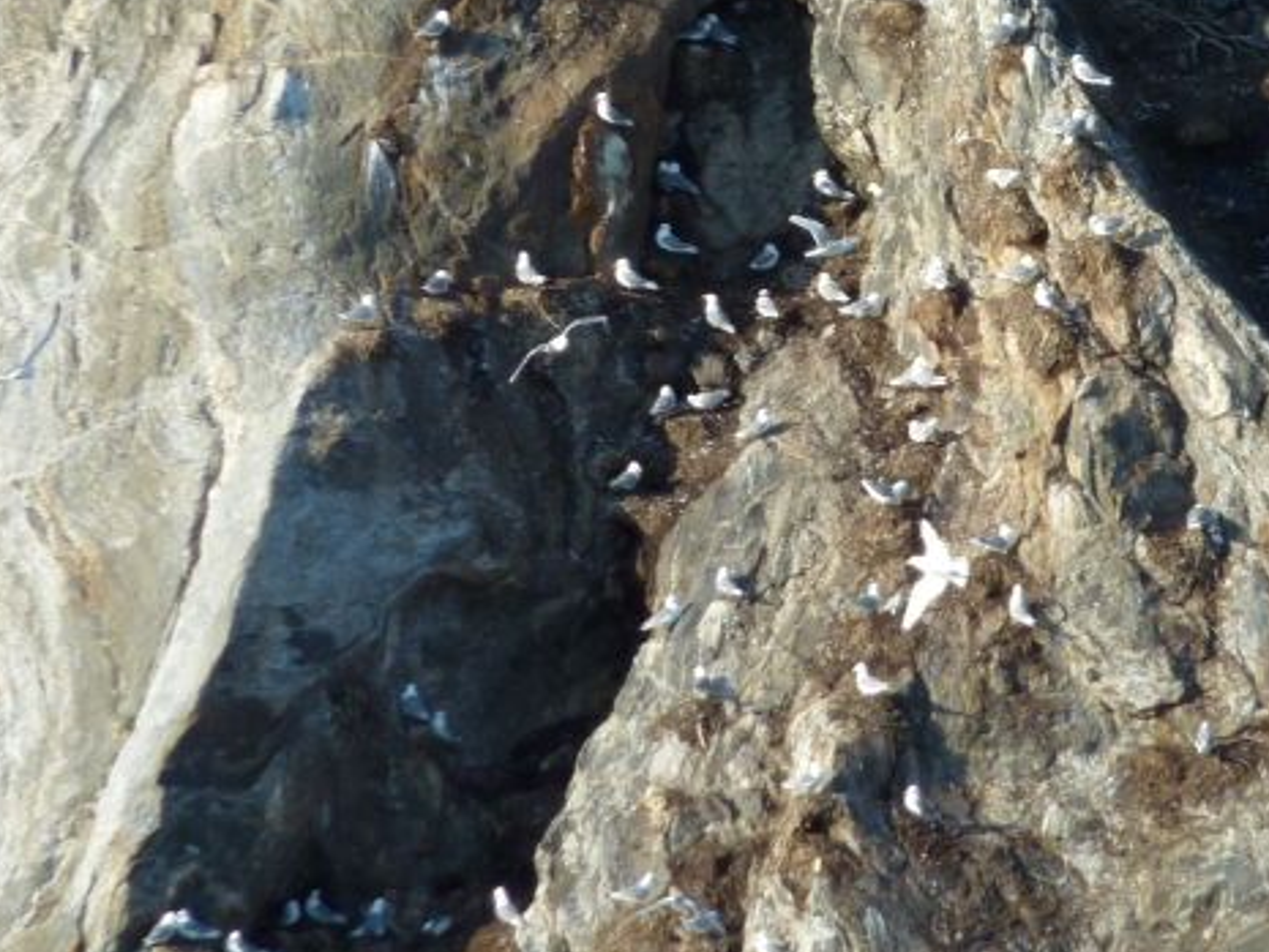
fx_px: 18921
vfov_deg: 2.9
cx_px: 942
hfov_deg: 3.8
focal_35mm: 516
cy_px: 308
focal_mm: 49.2
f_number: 4.9
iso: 160
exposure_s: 1/400
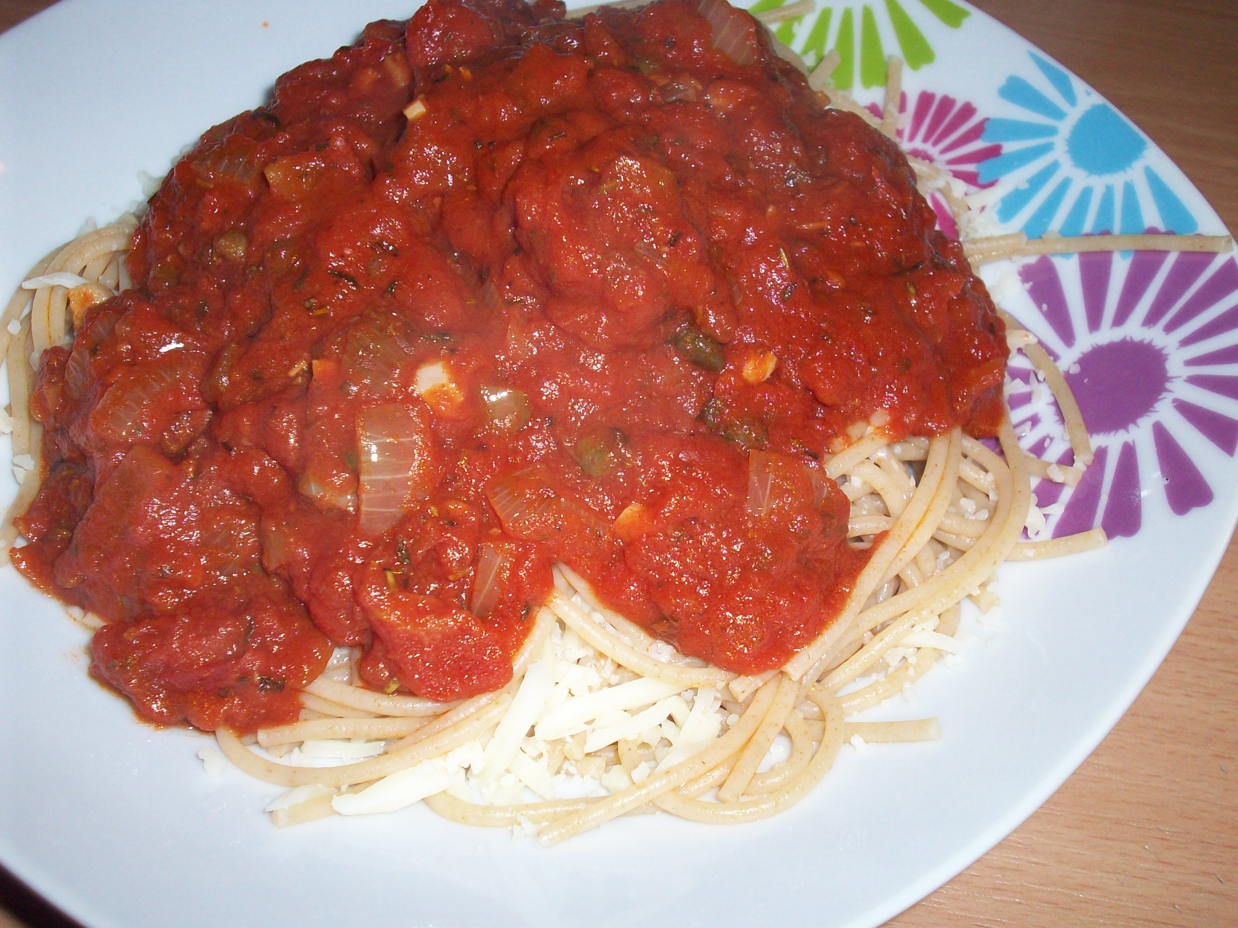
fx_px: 1645
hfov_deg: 41.2
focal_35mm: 46
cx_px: 619
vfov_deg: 31.5
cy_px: 464
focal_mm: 7.6
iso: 80
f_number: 3.1
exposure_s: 1/71.9
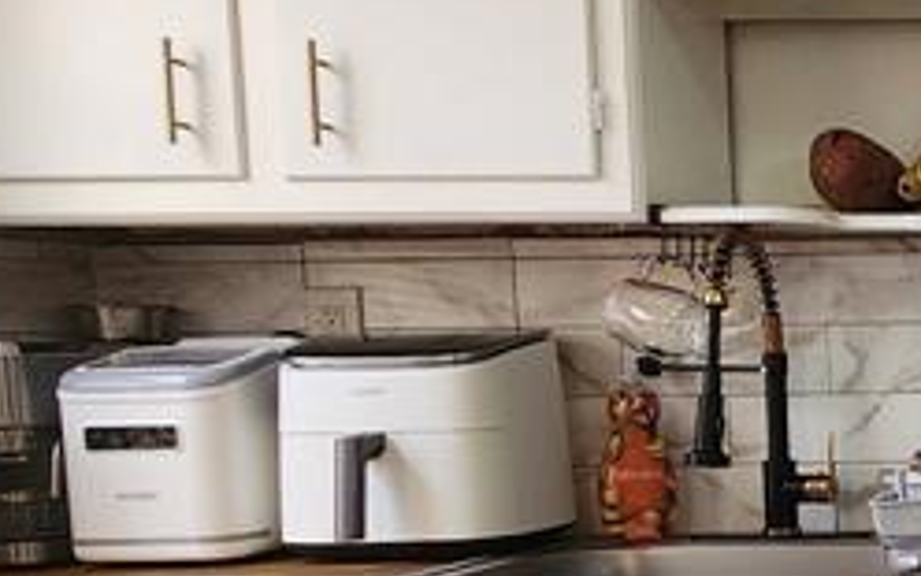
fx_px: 1431
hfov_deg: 27.2
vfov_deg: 22.3
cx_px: 1315
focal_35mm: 57
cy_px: 491
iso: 160
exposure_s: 1/60
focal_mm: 2.2
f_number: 2.2
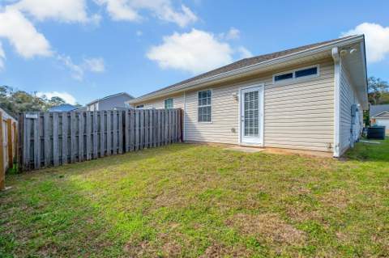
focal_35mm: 15
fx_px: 162
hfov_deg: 100.4
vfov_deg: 77.2
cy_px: 129
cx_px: 194
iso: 250
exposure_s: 1/320
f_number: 8
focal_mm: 10
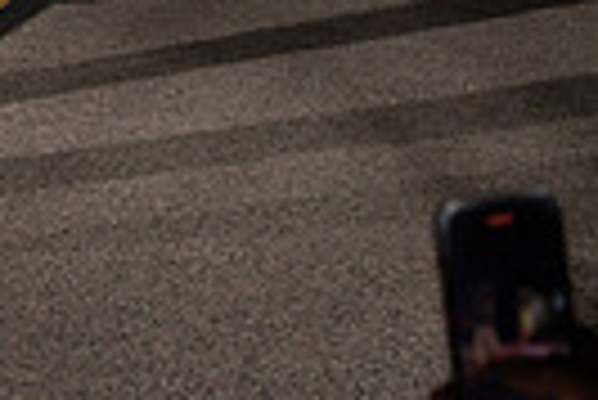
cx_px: -701
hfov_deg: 6.5
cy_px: -387
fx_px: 5072
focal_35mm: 305
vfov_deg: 4.5
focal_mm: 70
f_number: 6.3
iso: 1000
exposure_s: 1/200
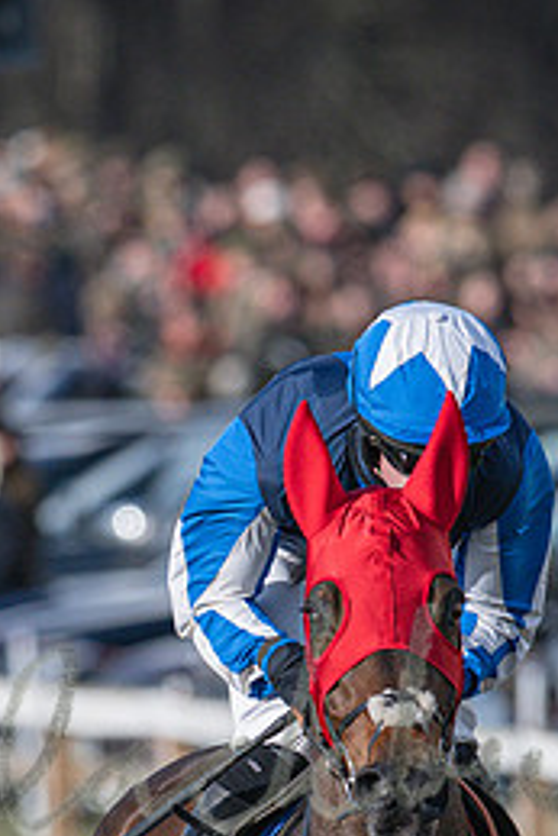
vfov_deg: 1.3
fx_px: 36358
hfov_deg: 0.9
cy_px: 646
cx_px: 182
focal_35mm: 1566
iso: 400
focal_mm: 400
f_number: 5
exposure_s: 1/3200
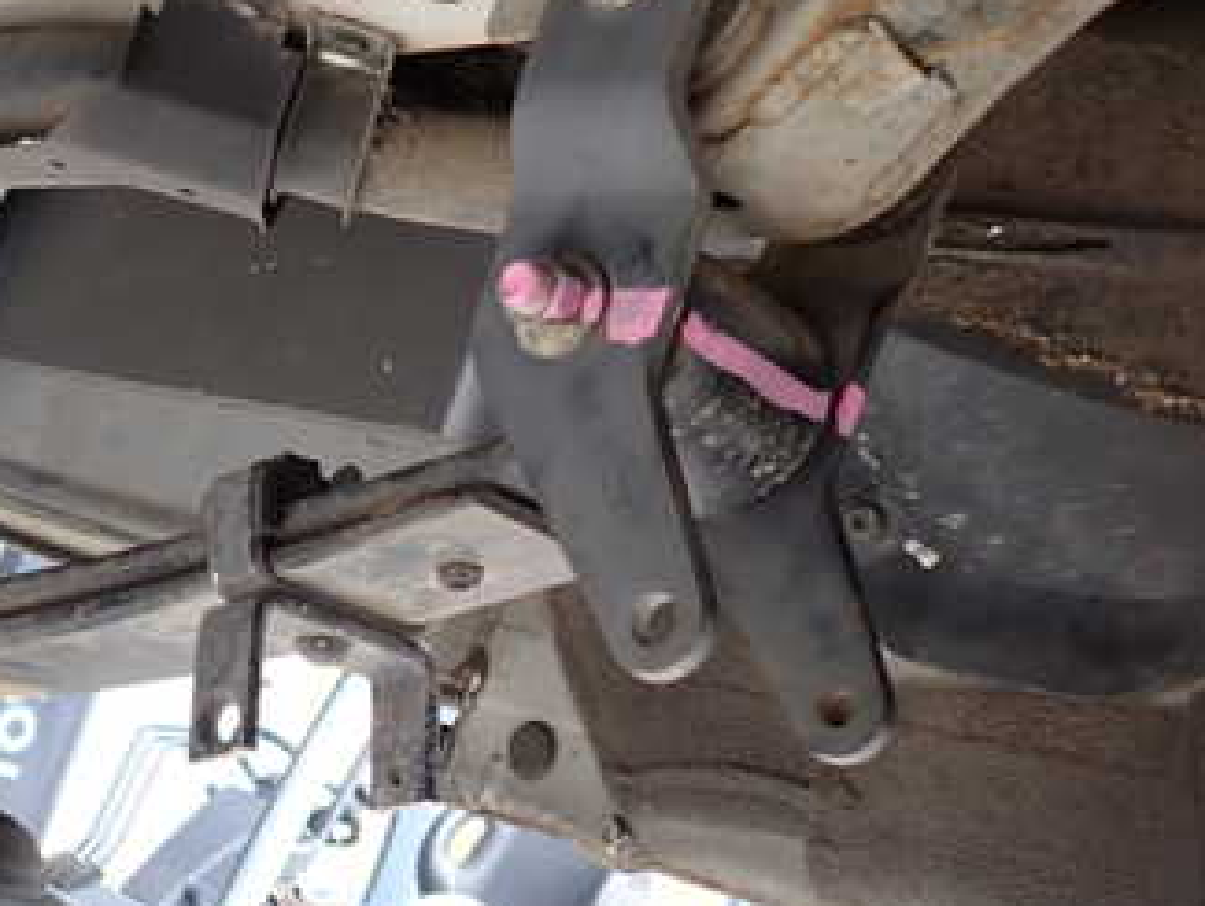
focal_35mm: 46
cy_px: 459
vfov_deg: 31.6
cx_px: 144
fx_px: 1602
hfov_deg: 38.6
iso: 100
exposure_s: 1/80
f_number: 2
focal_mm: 4.5
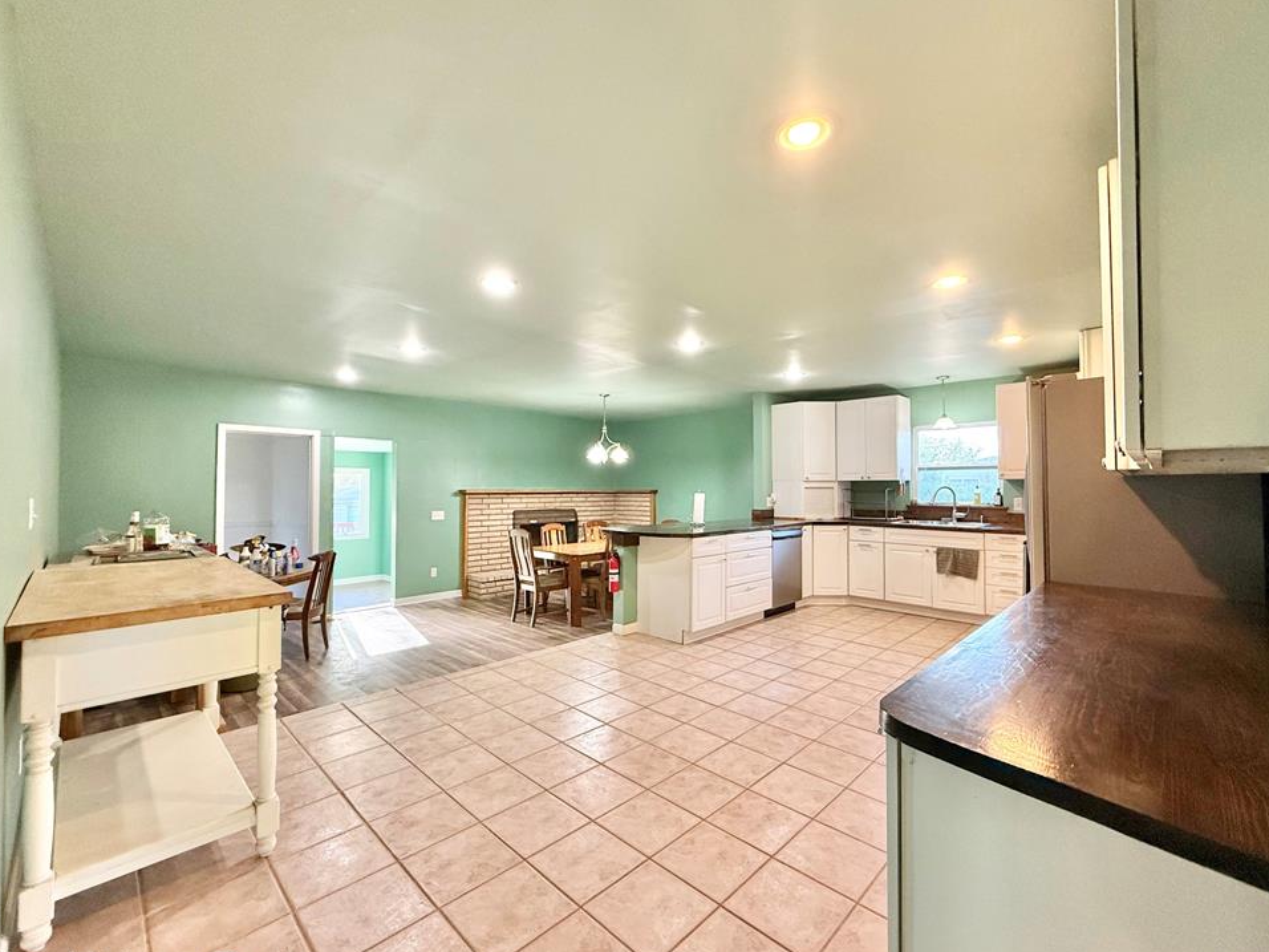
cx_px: 662
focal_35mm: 15
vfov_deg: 81.7
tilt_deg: +1.9
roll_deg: +0.3
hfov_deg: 98.1
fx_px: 550
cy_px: 479
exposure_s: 1/120
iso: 640
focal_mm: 2.22
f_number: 2.2
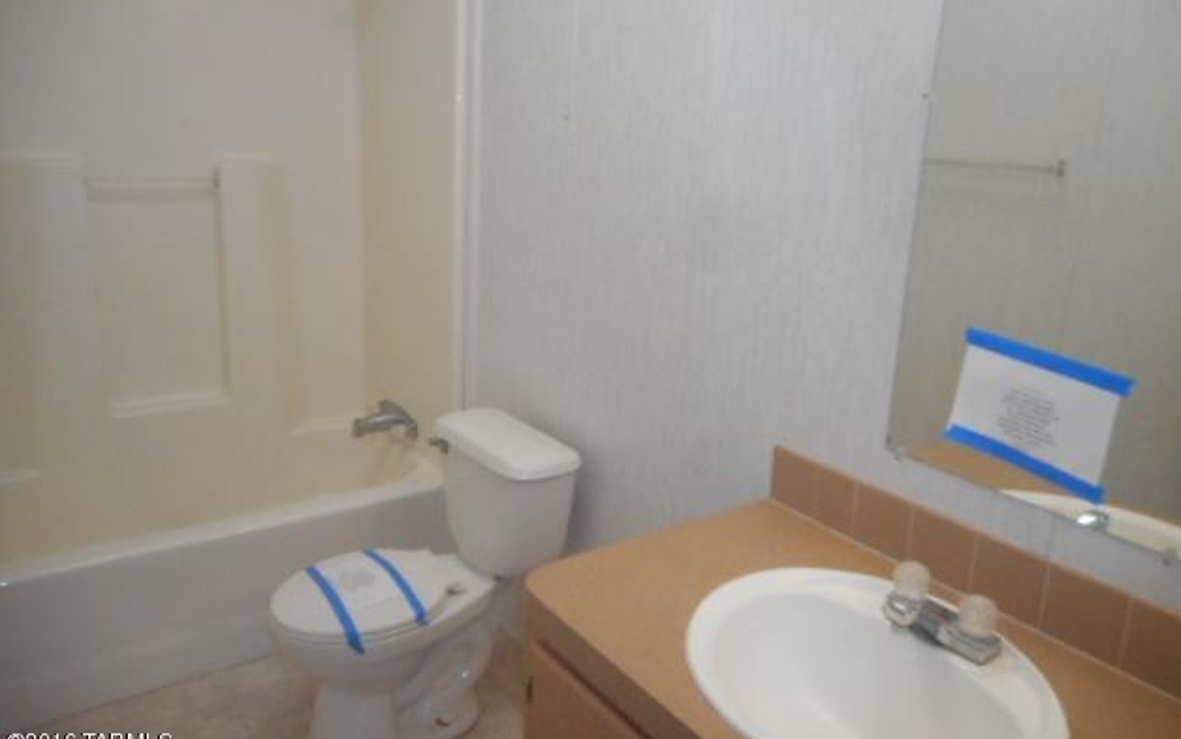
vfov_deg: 46.0
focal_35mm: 27
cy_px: 327
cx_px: 598
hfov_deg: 68.4
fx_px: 869
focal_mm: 4.5
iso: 280
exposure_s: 1/30
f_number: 3.7
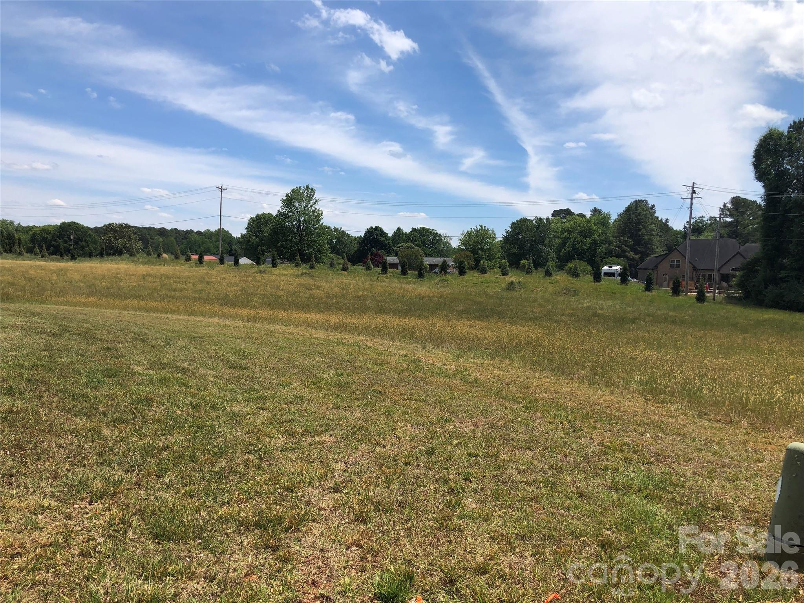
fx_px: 650
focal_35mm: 28
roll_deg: -1.6
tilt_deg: -0.9
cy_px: 302
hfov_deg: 63.4
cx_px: 402
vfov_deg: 49.7
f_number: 1.8
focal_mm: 3.99
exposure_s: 1/2703
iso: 25
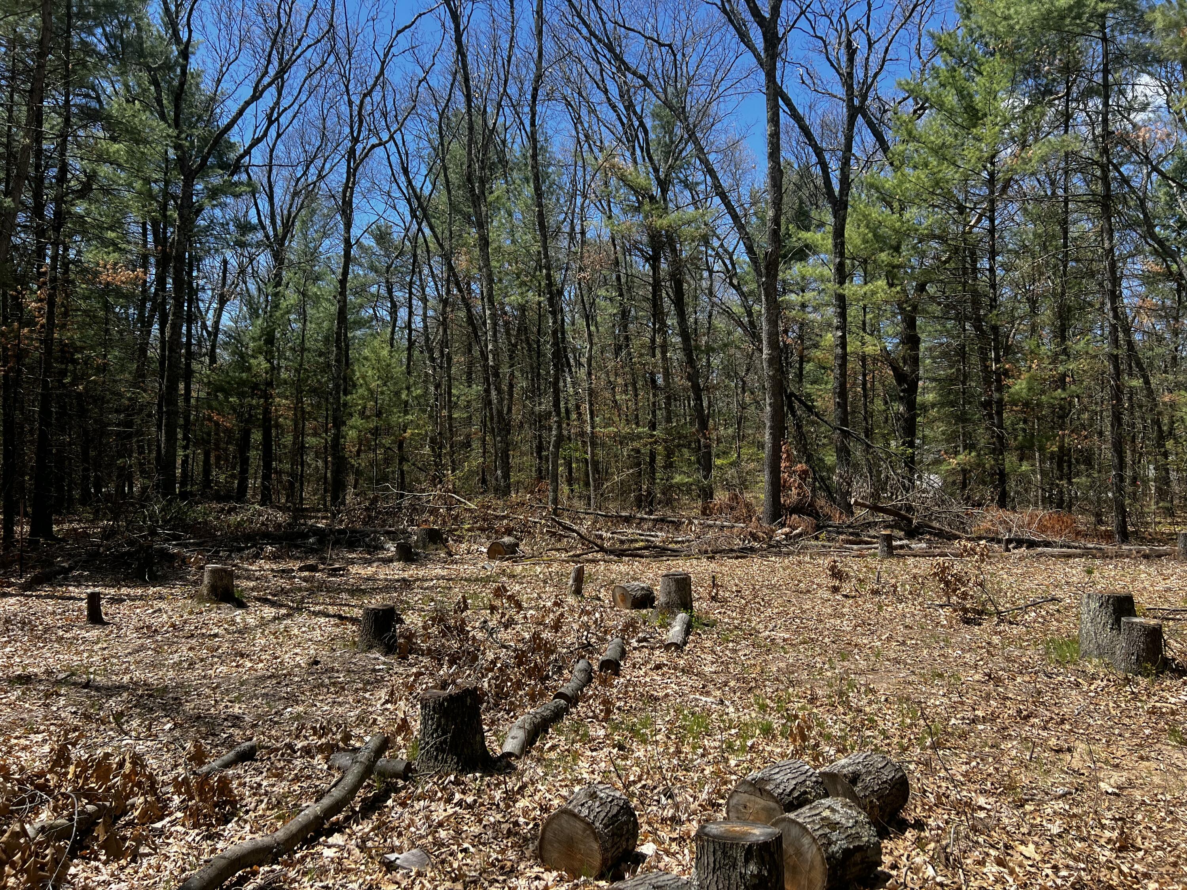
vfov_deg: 53.1
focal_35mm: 26
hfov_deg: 67.3
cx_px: 594
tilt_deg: +1.4
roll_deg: -1.0
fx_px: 892
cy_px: 445
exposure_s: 1/2045
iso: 50
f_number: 1.5
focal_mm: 5.7
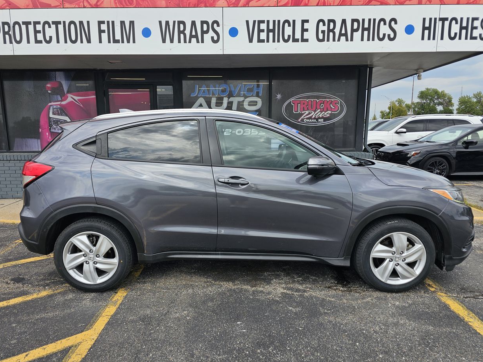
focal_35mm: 24
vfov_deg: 56.8
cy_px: 186
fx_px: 335
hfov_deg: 71.6
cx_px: 235
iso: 10
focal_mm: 6.3
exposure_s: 1/440
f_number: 1.7
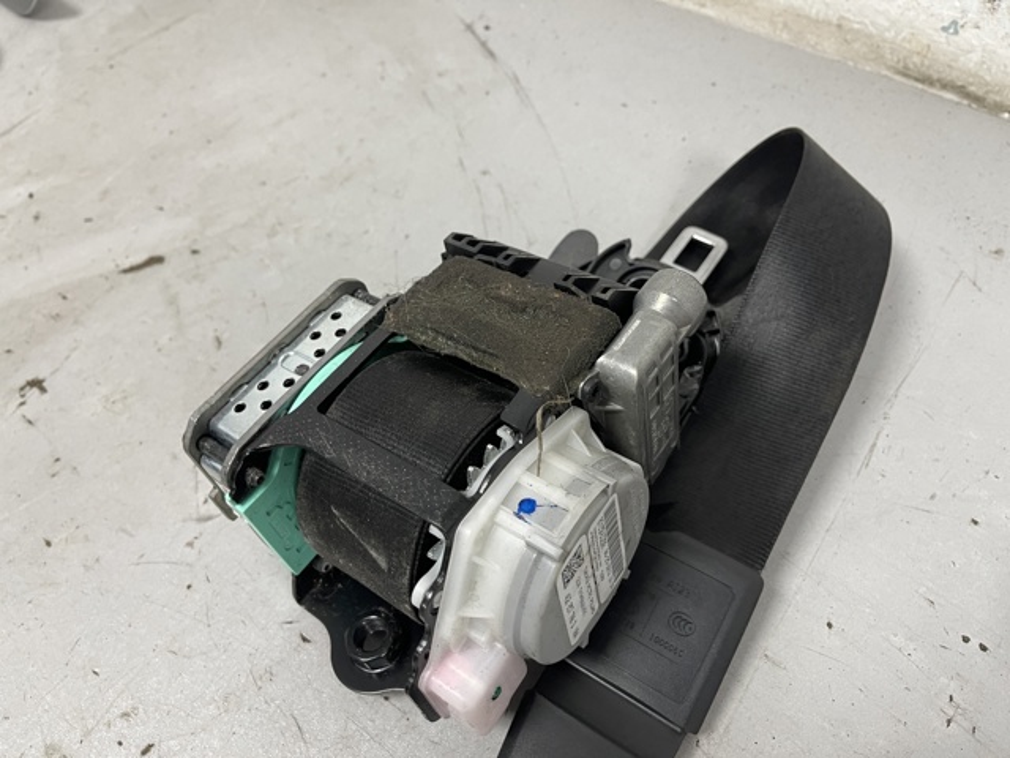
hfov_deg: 69.4
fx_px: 729
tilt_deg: -52.8
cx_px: 505
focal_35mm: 25
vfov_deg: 54.9
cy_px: 379
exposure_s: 1/100
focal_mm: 5.1
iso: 125
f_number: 1.6
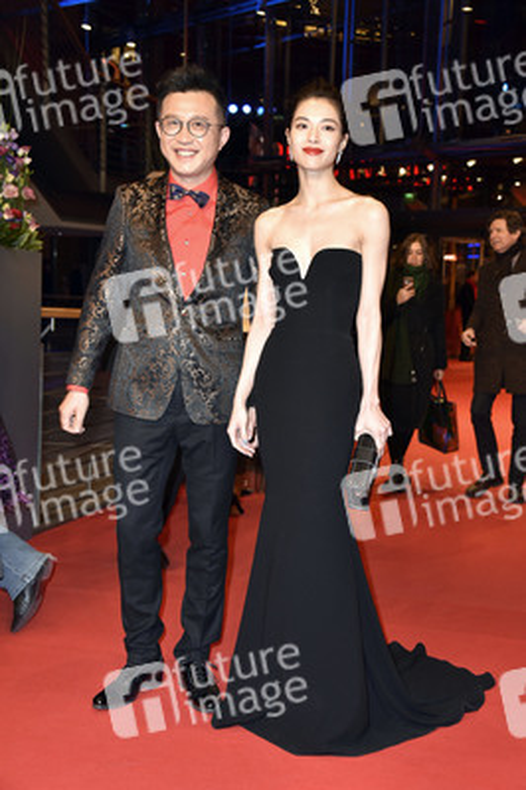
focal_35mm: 50
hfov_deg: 26.9
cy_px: 395
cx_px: 263
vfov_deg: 39.6
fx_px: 1098
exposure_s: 1/80
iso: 640
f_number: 5.6
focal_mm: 50
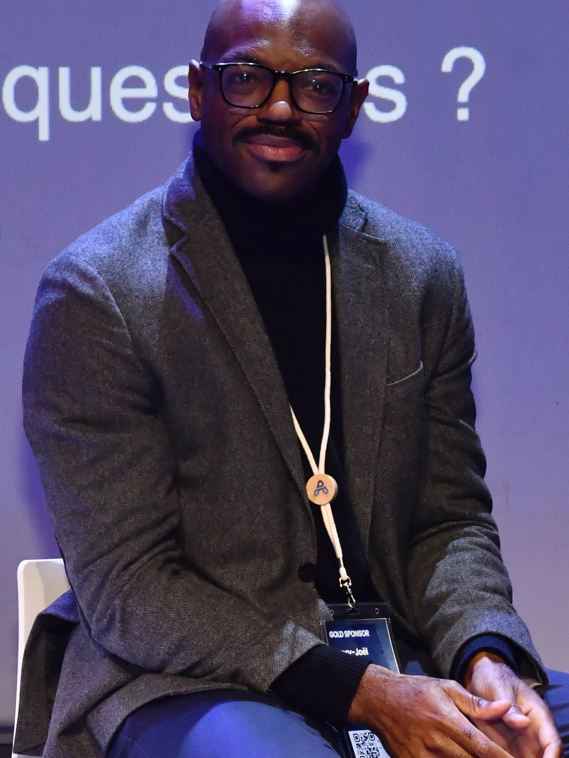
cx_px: 178
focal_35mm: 108
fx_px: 2367
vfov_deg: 18.2
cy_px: 326
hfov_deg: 13.7
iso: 1600
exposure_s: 1/125
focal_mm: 48
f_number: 6.3
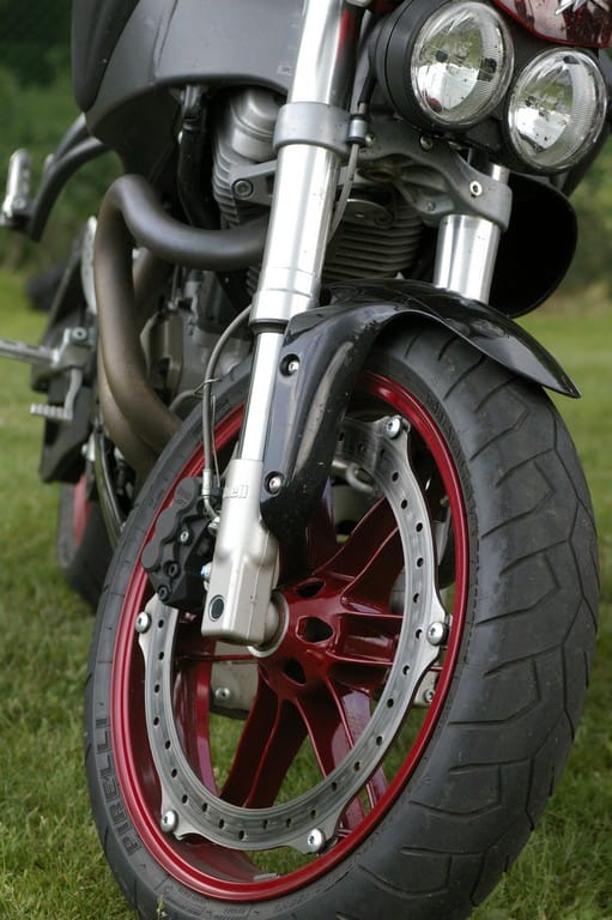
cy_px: 460
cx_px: 306
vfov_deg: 19.5
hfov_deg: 13.0
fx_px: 2681
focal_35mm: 105
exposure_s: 1/800
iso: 800
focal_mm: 70
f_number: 5
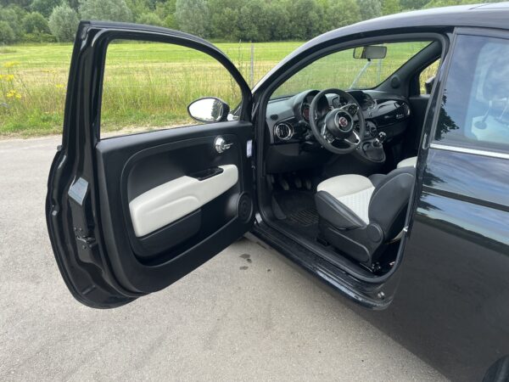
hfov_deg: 67.3
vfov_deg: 53.1
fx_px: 382
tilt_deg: -23.5
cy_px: 191
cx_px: 254
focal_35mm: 26
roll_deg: -1.0
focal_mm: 5.1
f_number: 1.6
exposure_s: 1/121
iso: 80
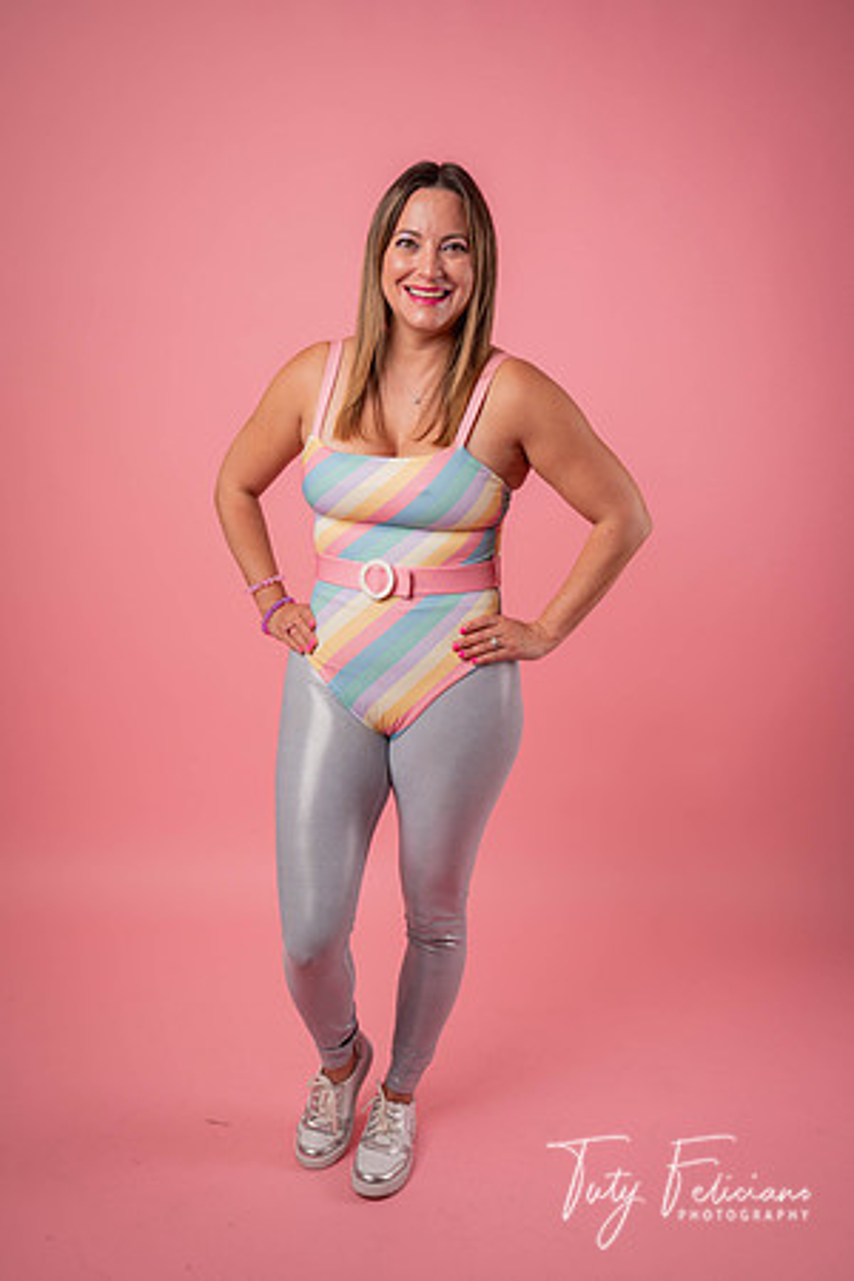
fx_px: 1388
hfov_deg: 34.2
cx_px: 427
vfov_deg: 49.6
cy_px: 640
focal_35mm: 39
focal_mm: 39
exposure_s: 1/100
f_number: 5
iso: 160
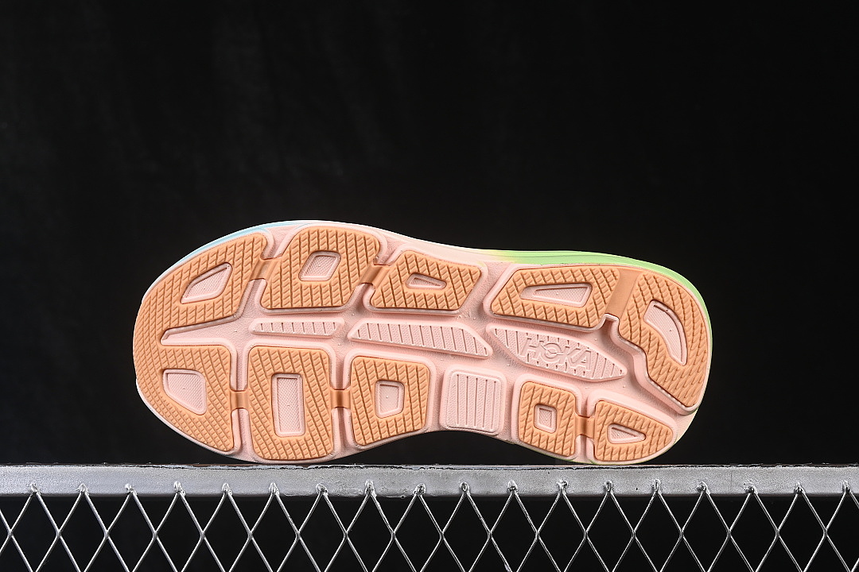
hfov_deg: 27.0
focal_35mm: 75
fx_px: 1789
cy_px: 286
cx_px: 430
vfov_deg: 18.2
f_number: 8
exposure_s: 1/80
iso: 160
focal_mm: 50
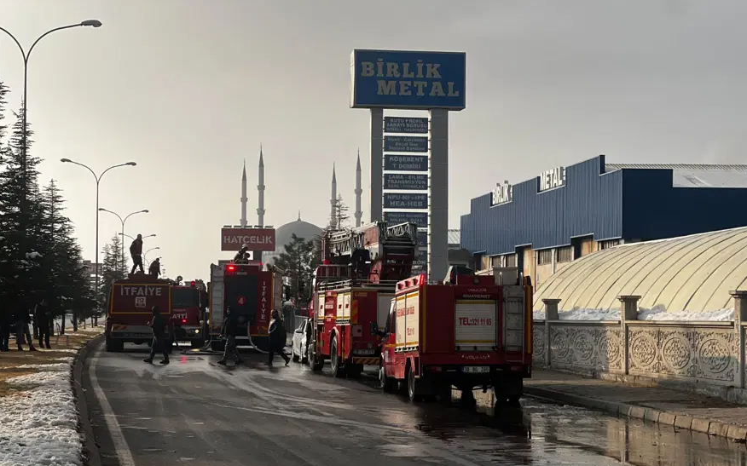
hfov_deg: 25.2
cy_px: 273
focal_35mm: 82
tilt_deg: -2.1
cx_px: 374
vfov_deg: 15.9
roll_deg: -0.5
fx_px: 1669
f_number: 2.8
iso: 32
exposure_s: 1/903
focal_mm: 9
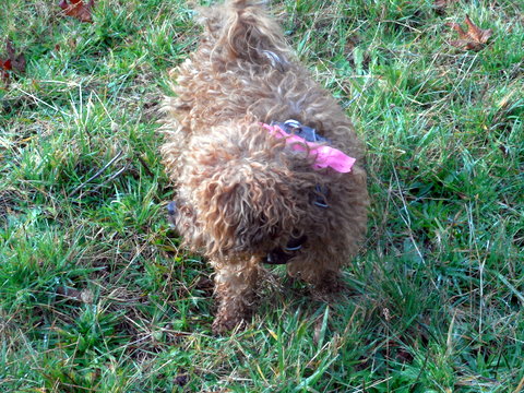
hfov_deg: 25.3
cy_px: 196
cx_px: 262
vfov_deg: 19.1
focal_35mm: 77
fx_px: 1166
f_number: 5.5
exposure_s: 1/125
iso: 80
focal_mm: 13.8
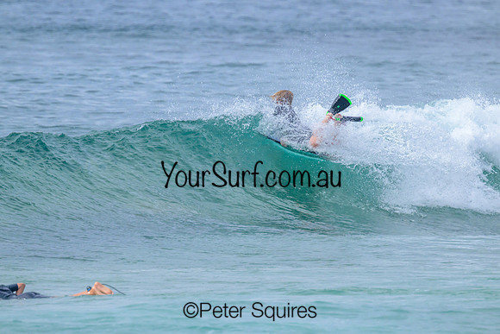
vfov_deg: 1.7
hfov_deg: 2.5
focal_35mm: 819
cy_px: 167
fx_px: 11380
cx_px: 250
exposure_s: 1/2000
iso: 1100
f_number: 11
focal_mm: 800
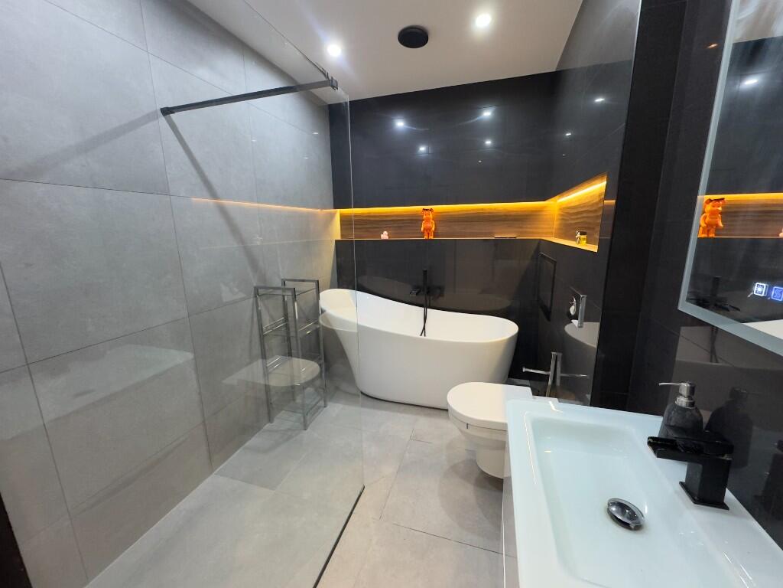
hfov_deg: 102.1
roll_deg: +1.0
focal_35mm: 14
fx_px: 317
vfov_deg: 85.7
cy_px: 294
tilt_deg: -12.4
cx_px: 392
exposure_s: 1/50
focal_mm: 2.22
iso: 500
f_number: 2.2
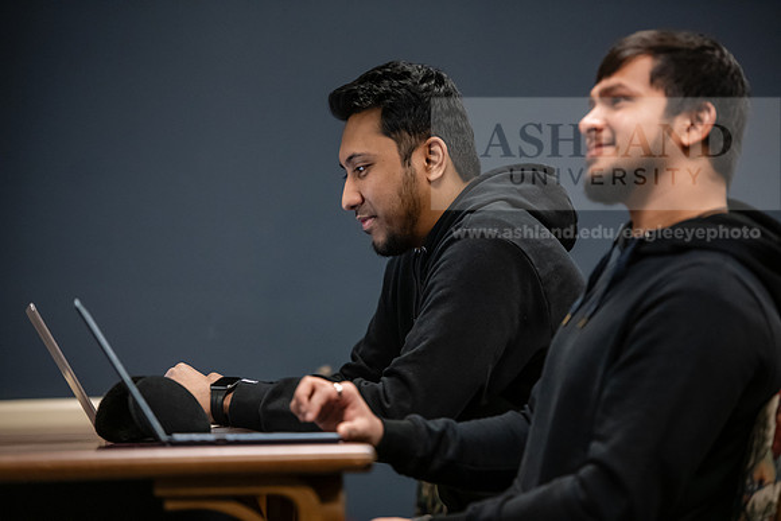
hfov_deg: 13.7
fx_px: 3255
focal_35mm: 150
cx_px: 390
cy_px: 260
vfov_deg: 9.2
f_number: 2.8
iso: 2500
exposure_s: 1/200
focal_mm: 150
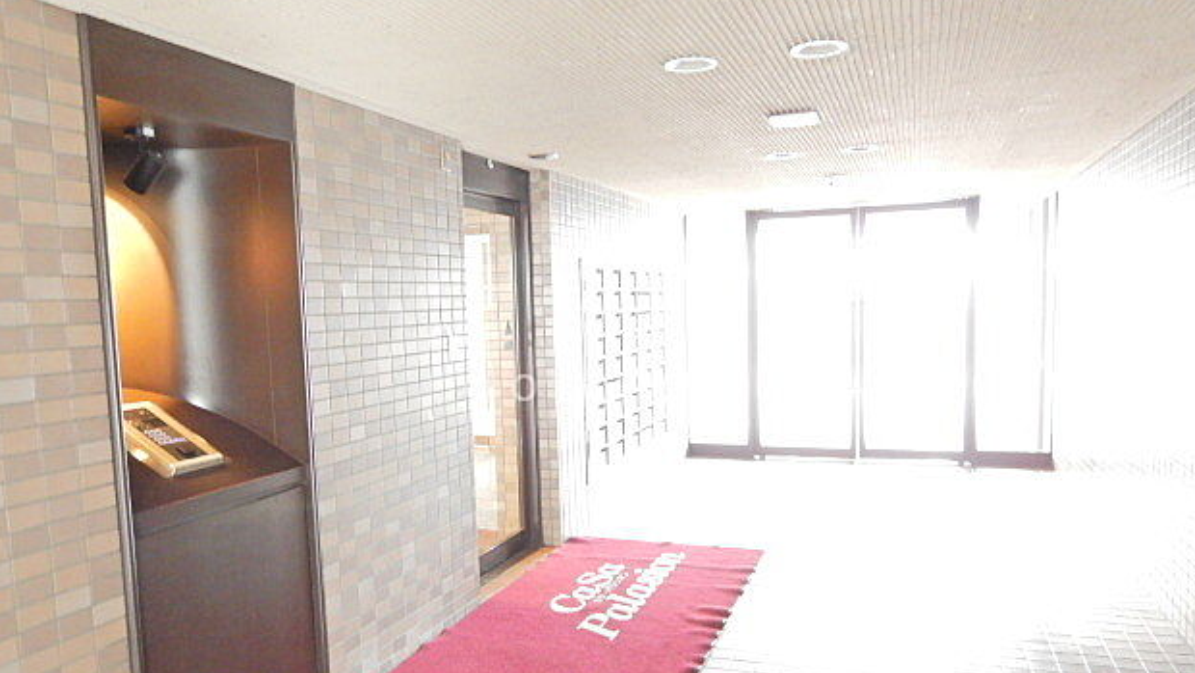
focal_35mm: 27
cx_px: 599
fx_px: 856
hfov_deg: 69.9
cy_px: 388
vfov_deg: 42.8
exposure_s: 1/8
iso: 720
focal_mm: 4.3
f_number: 2.8
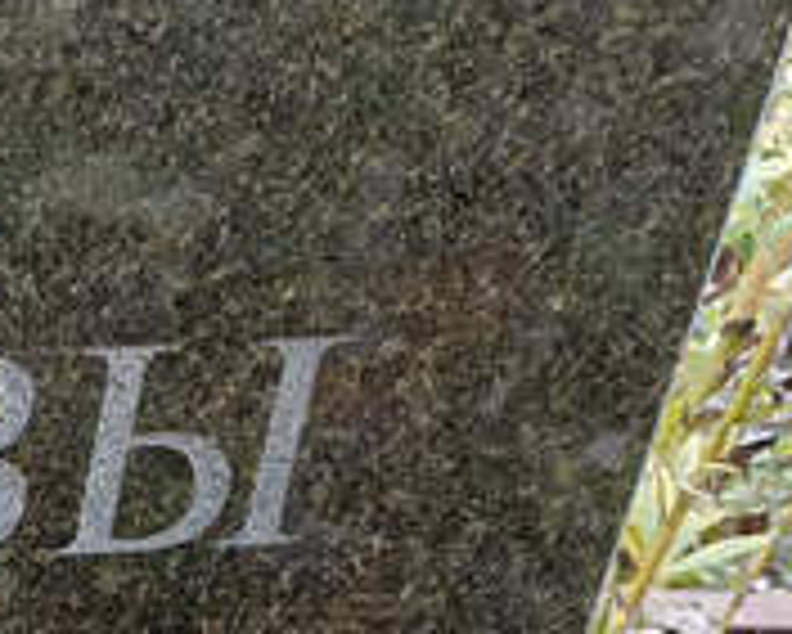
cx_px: -608
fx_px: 2603
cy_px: 1084
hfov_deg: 15.1
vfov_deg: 12.8
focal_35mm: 111
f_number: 1.69
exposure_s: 1/100
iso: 272
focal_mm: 4.76
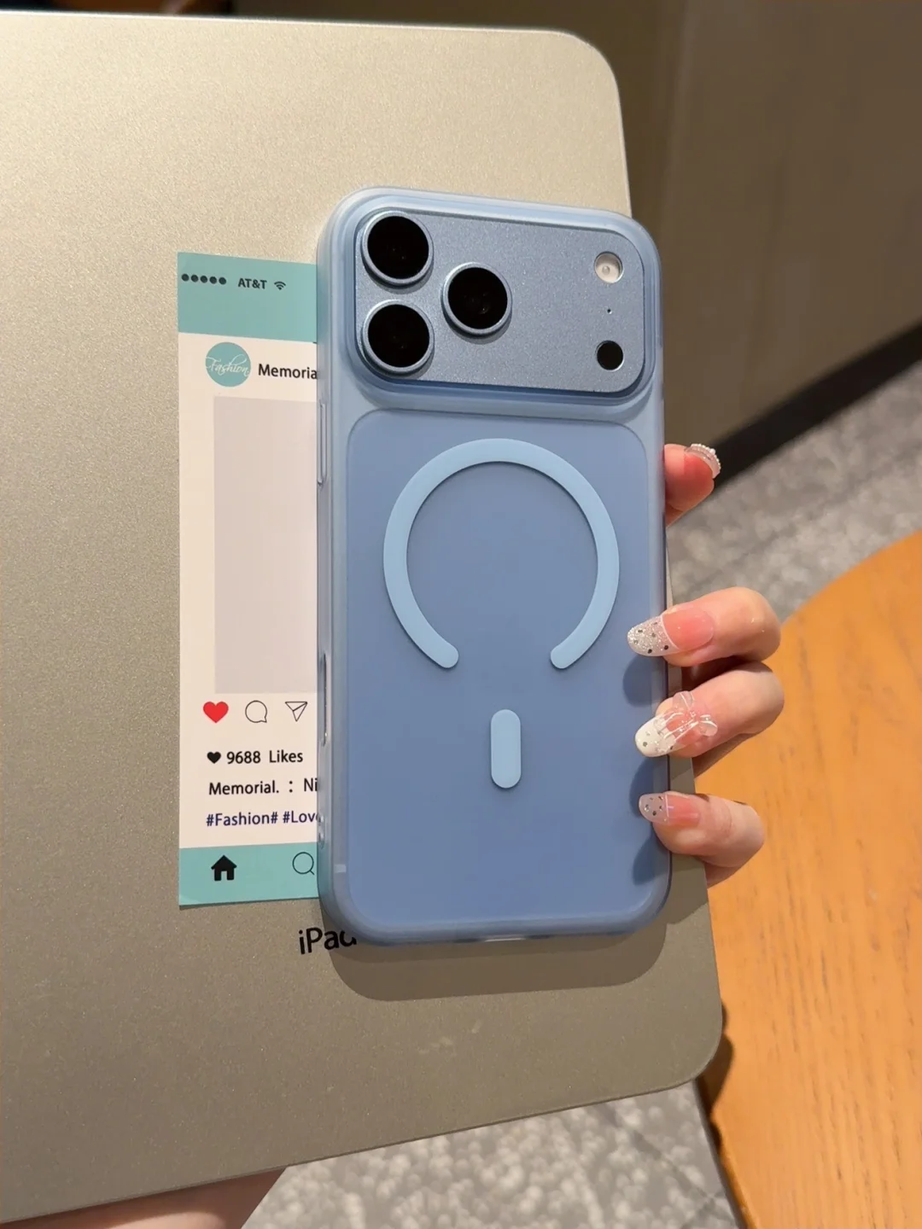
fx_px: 1207
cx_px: 461
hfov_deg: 41.8
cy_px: 614
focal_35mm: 34
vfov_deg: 54.0
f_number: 1.78
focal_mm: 6.76
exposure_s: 1/50
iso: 125
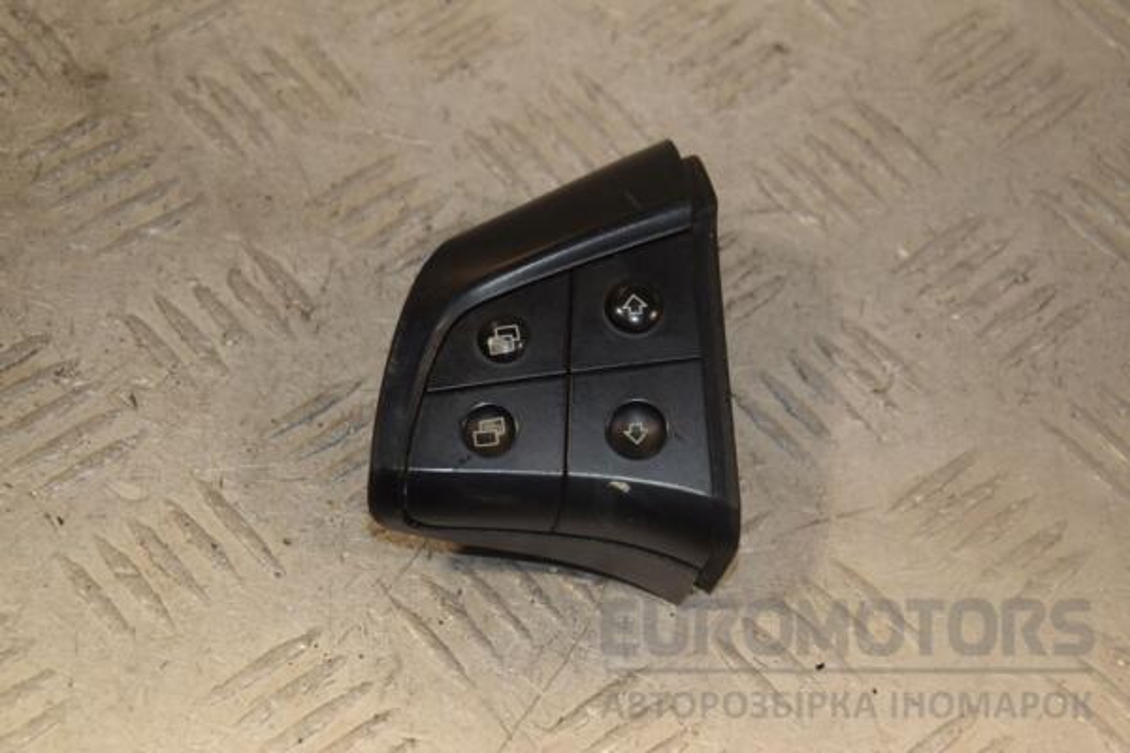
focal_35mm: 93
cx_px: 565
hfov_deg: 21.9
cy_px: 376
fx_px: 2919
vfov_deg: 14.7
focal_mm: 62
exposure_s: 1/200
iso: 800
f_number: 6.3
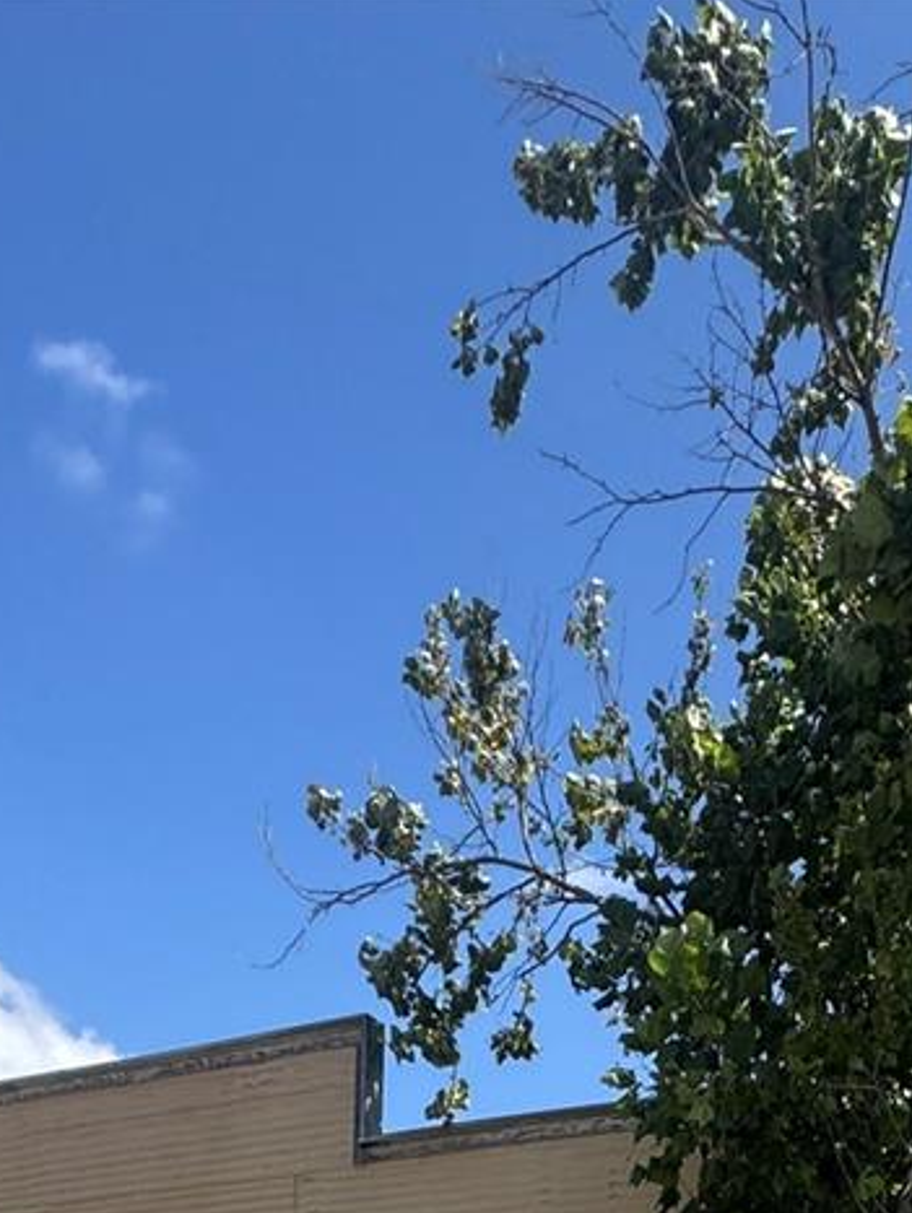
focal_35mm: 46
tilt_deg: -13.2
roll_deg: -2.8
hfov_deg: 31.4
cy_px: 1990
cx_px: 585
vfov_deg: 25.3
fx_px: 1614
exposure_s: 1/1217
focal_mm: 2.22
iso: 50
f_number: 2.2
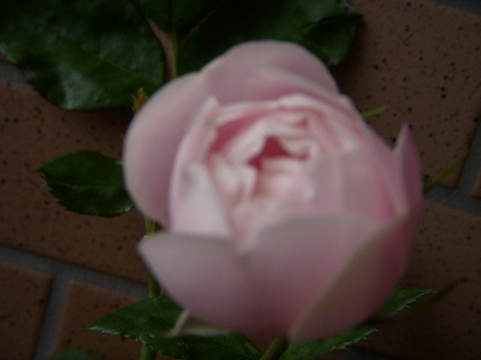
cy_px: 180
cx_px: 240
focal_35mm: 66
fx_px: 917
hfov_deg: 29.4
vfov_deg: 22.3
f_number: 3.7
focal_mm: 11
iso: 100
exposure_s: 1/320
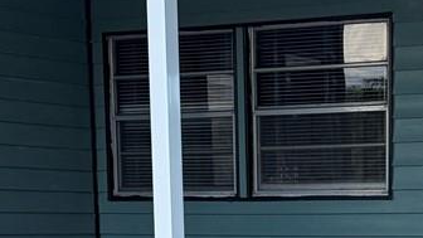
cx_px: 341
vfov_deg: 8.6
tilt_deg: -7.8
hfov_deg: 15.8
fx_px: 1514
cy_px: 426
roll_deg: +0.7
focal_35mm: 135
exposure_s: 1/1196
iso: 64
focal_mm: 5.96
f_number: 1.6
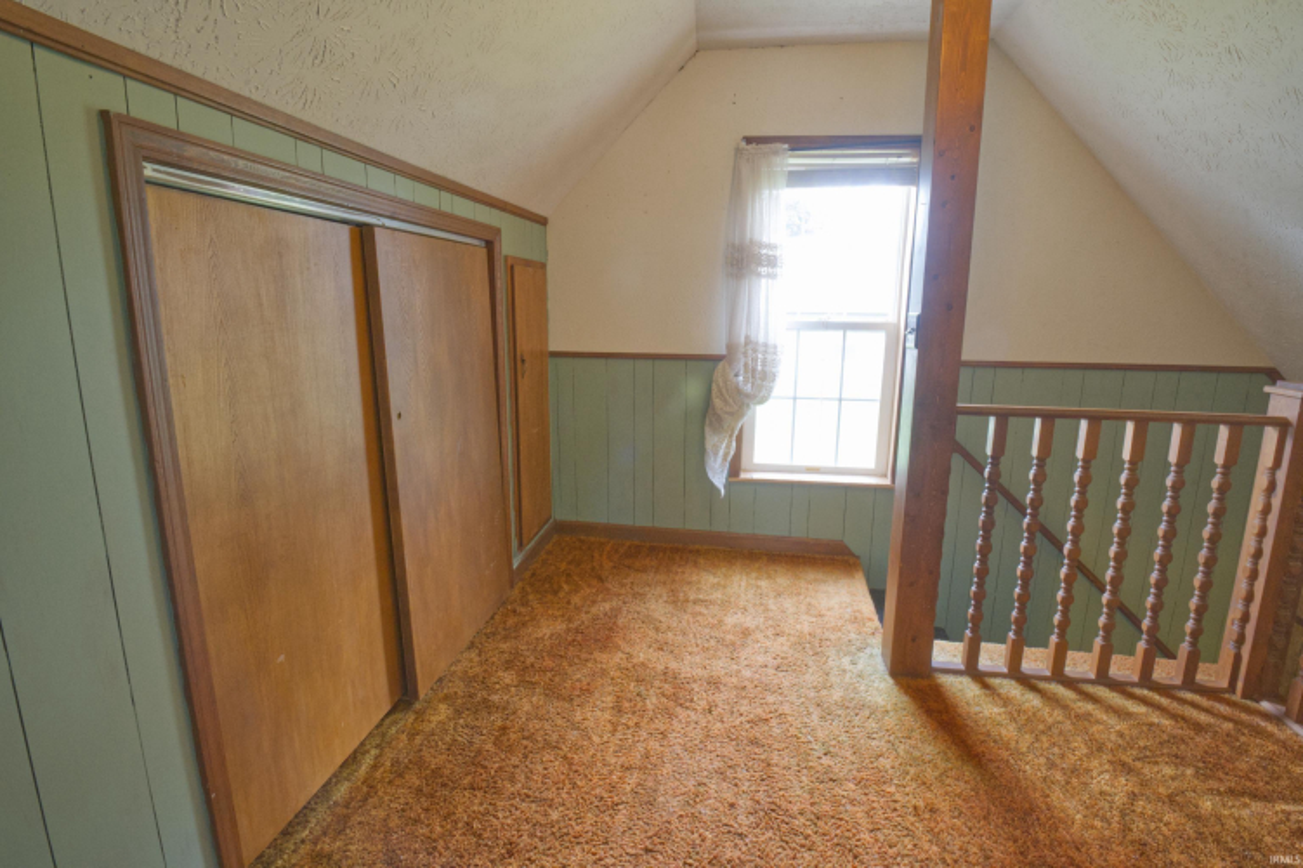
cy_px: 434
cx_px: 652
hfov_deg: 93.3
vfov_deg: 70.4
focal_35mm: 17
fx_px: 615
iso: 1600
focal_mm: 17
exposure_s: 1/6
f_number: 13
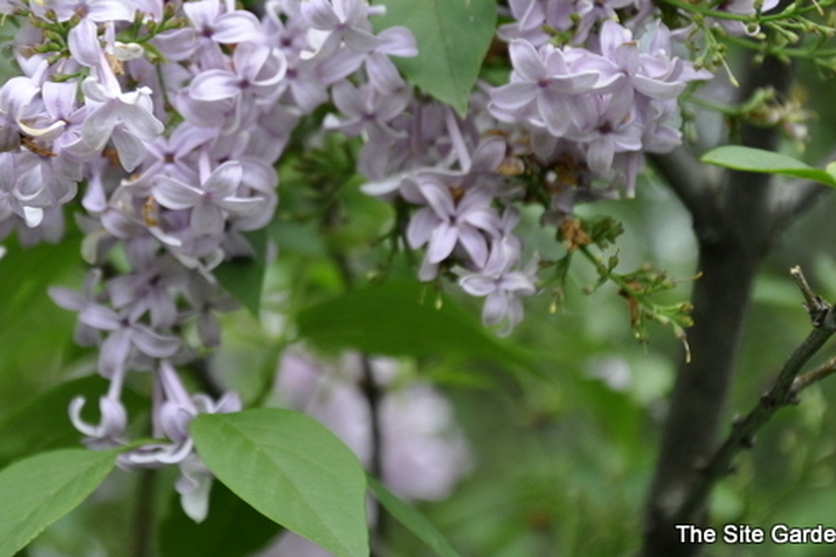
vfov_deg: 6.3
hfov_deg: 9.4
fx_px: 5061
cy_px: 136
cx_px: 243
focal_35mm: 218
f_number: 7.1
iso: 200
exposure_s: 1/200
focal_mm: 92
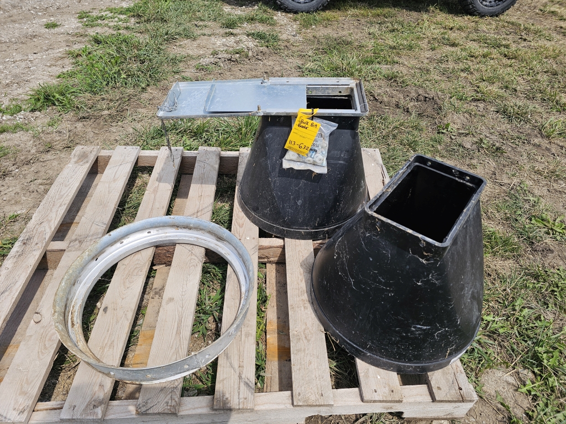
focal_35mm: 23
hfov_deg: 73.9
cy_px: 212
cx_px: 283
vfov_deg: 58.9
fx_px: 376
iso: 10
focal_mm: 6.3
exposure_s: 1/701
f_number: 1.7
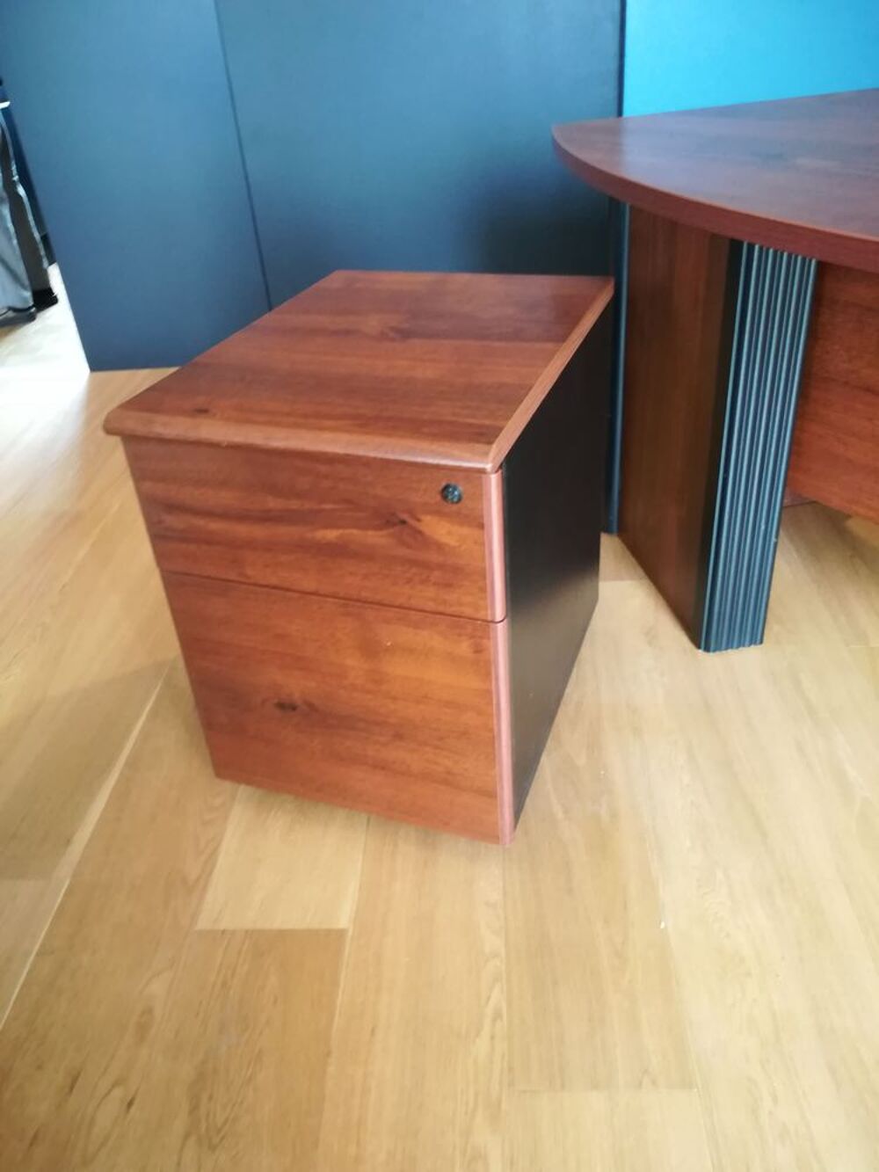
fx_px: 880
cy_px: 586
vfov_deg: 67.3
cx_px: 440
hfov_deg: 53.1
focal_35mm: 26
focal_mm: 3.83
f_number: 2.2
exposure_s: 1/14.3
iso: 640
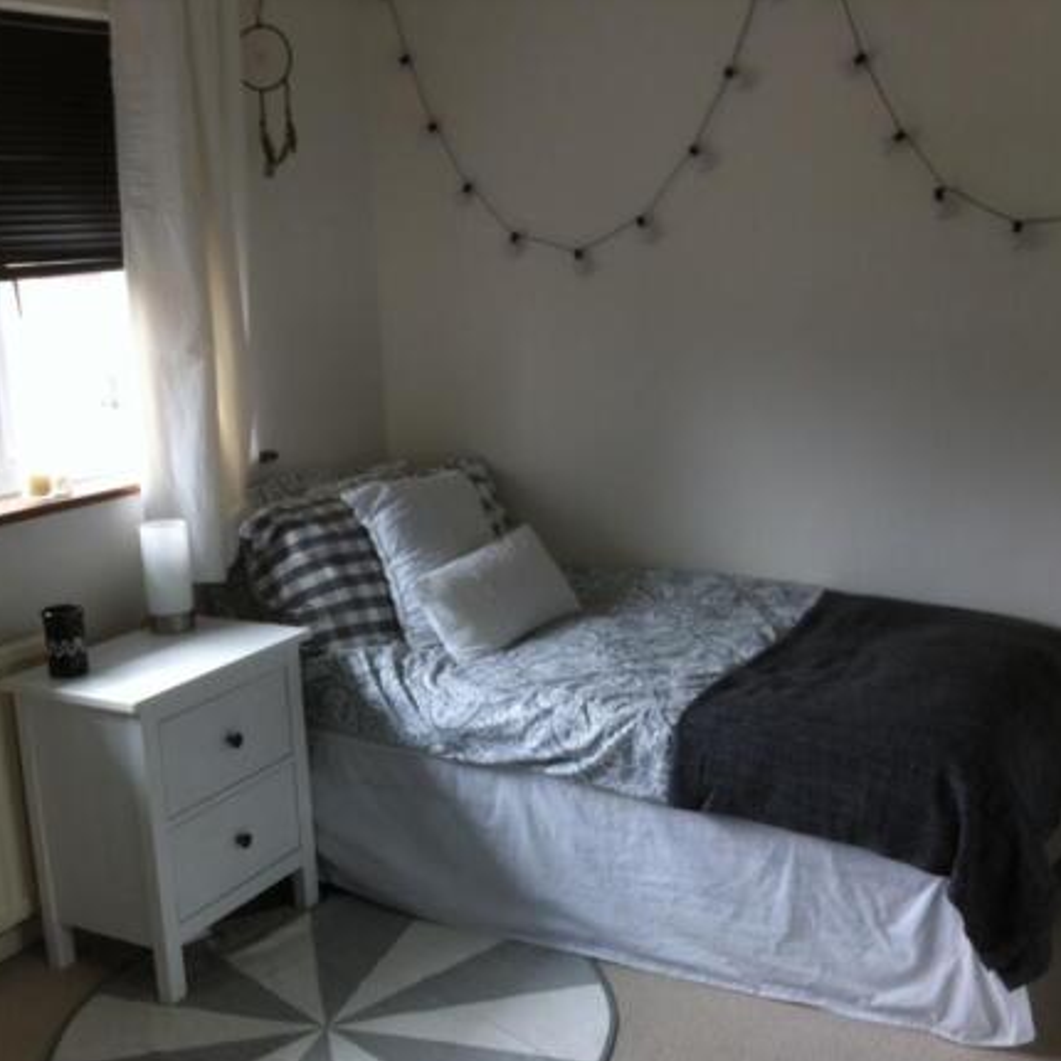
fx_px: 1456
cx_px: 547
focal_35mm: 42
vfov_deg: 40.0
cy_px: 534
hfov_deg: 40.0
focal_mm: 3.85
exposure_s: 1/40
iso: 80
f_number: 2.8
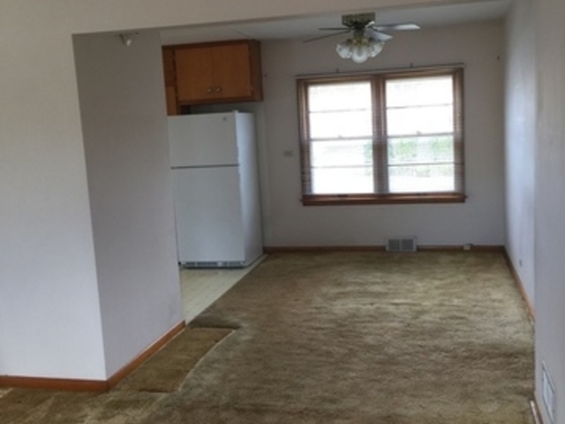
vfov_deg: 48.2
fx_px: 473
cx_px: 282
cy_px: 212
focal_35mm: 29
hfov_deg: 61.7
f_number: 2.2
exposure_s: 1/30
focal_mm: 4.15
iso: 40
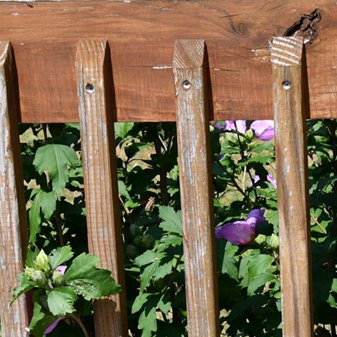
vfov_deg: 11.2
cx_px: 388
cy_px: 330
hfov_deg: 11.1
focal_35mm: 155
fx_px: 1707
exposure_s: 1/250
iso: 125
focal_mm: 30
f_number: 8
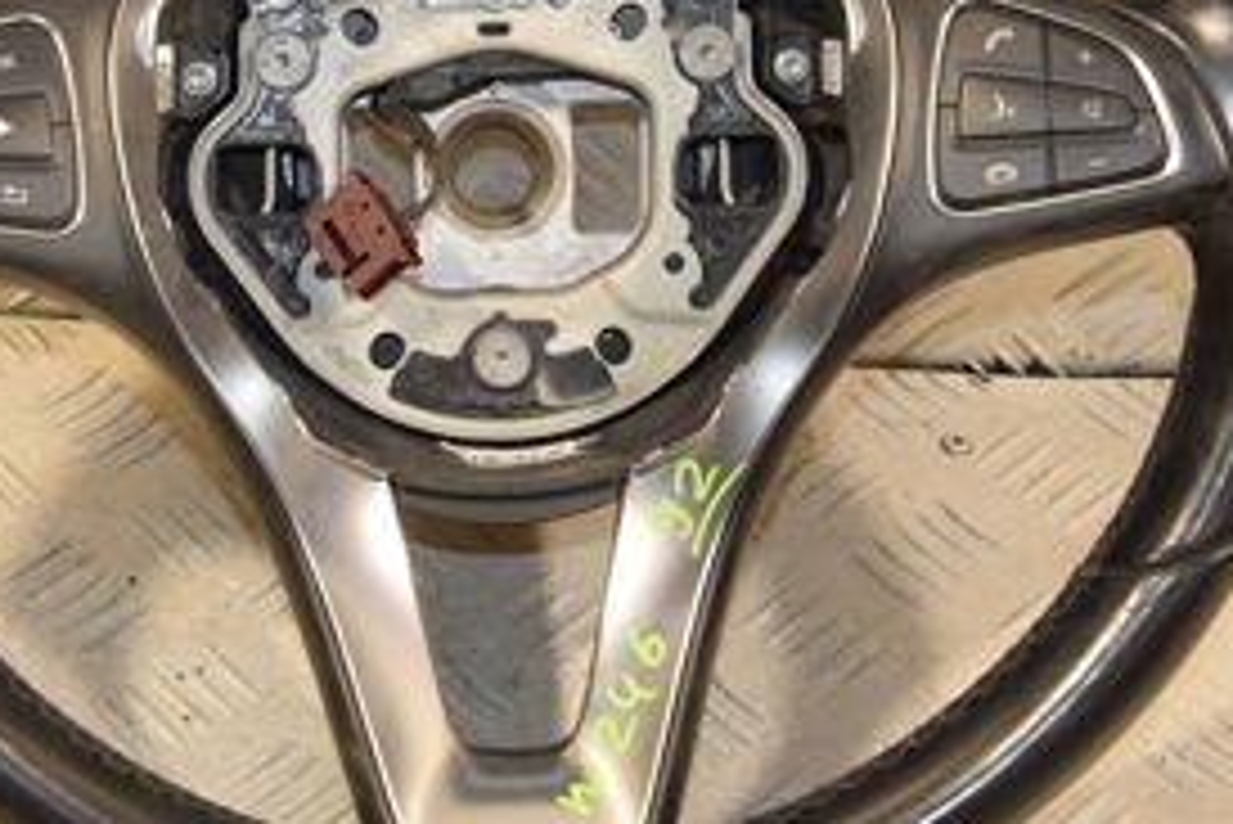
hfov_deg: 22.3
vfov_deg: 14.9
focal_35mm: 91
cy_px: 131
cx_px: 477
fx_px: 3118
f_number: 6.3
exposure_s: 1/200
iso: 800
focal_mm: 26
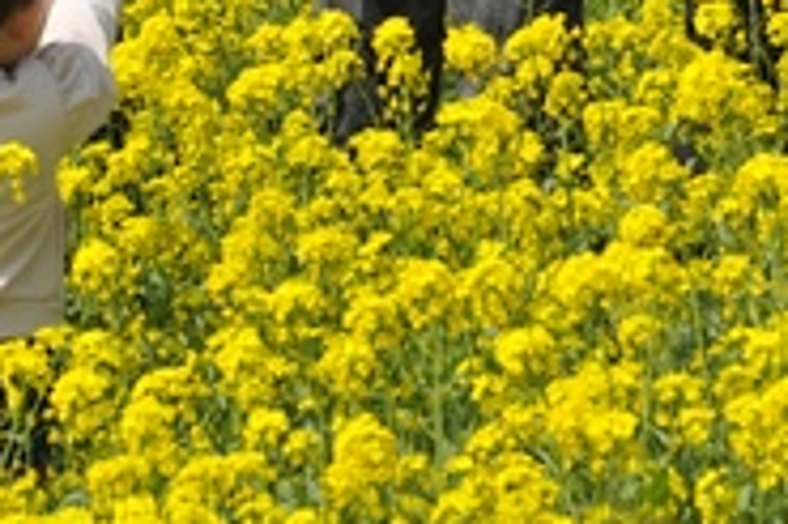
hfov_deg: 6.6
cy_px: -83
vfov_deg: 4.4
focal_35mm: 312
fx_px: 6823
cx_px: 98
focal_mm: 48
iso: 200
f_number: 6.3
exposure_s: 1/640
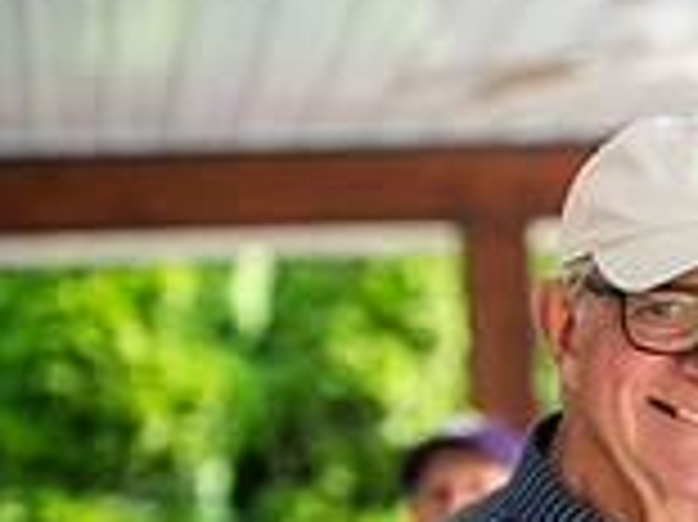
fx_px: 6165
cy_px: 623
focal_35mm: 306
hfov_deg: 6.4
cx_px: 1184
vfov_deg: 4.8
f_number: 3.5
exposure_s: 1/250
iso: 200
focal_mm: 85
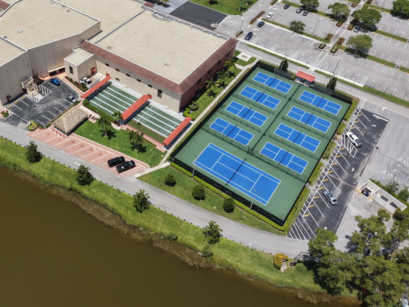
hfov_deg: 51.1
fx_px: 414
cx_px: 120
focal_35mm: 35
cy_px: 106
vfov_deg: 40.3
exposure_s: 1/800
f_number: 1.8
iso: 200
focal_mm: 8.67
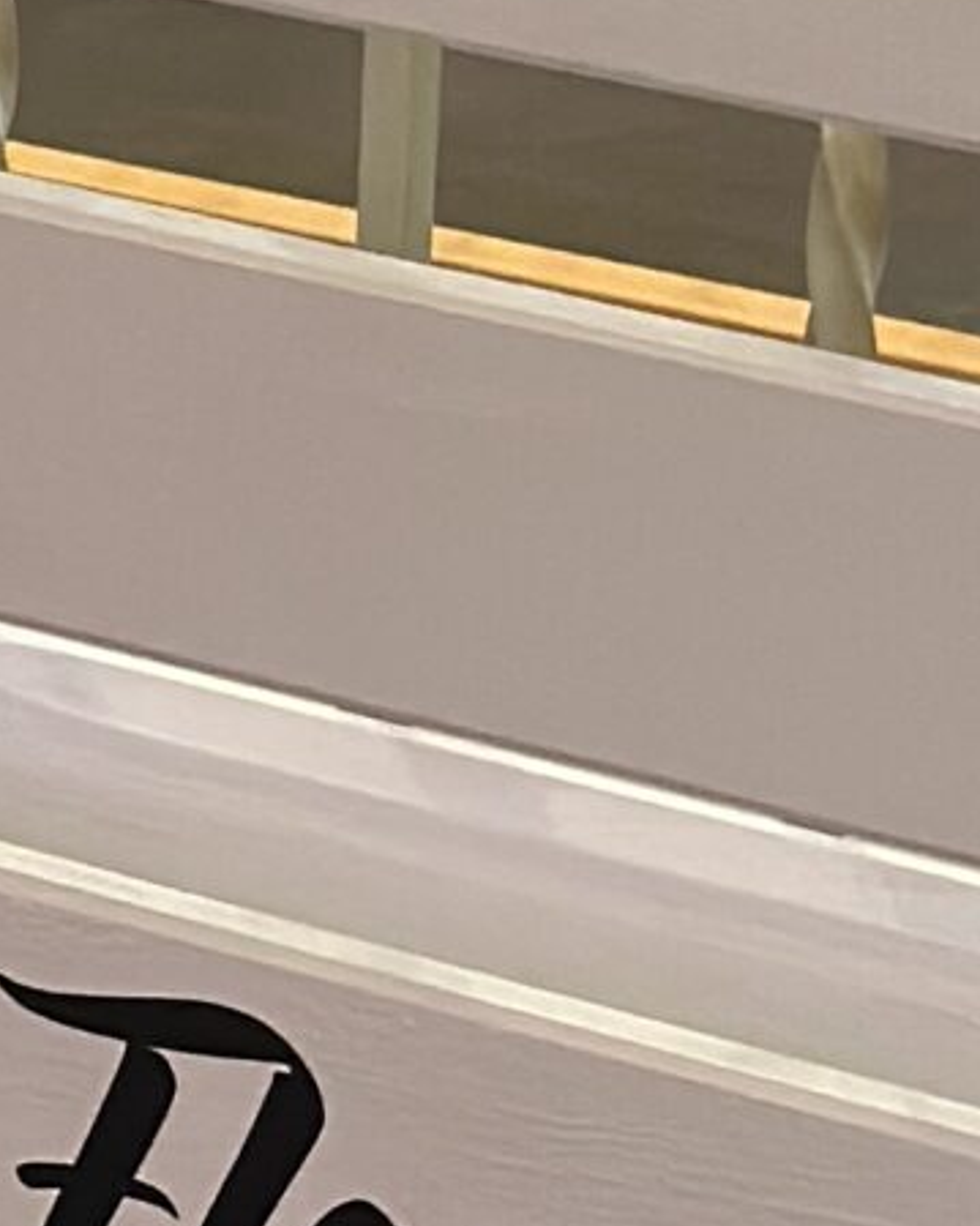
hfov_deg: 5.7
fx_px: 9683
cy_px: 658
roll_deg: +1.1
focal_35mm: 267
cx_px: -983
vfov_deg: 7.2
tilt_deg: -17.9
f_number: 1.78
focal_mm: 6.86
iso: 320
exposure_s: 1/50
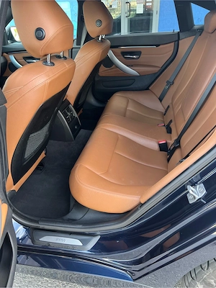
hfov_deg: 53.1
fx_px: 216
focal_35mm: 26
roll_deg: +2.7
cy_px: 144
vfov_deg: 67.3
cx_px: 108
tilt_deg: -30.2
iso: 125
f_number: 1.5
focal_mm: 5.7
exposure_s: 1/115
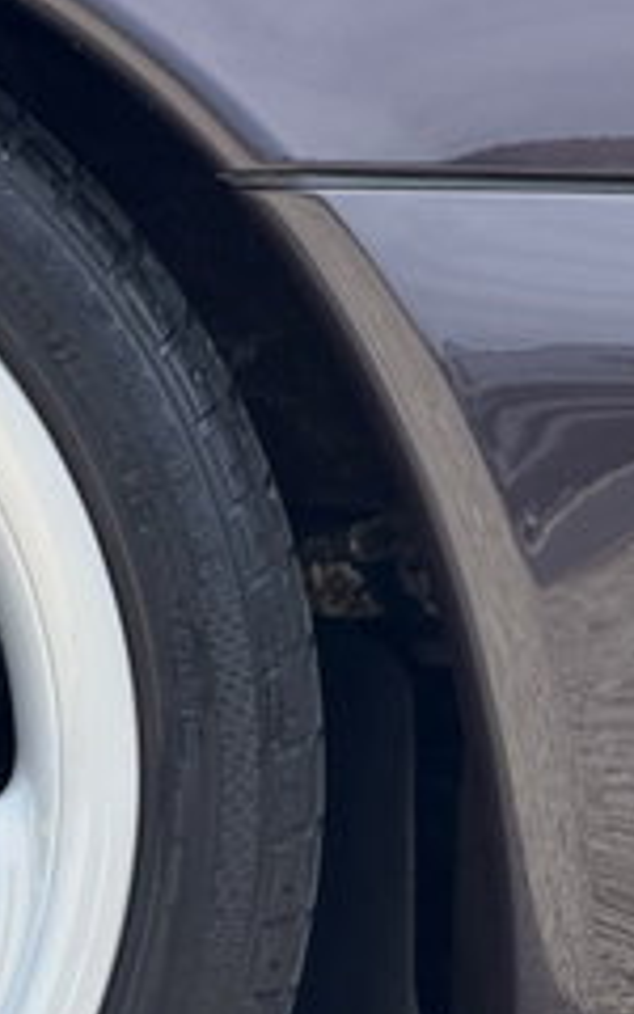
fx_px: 9372
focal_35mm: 339
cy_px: 803
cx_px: -528
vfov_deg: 6.2
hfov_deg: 3.8
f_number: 2.8
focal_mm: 16.89
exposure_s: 1/531
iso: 50
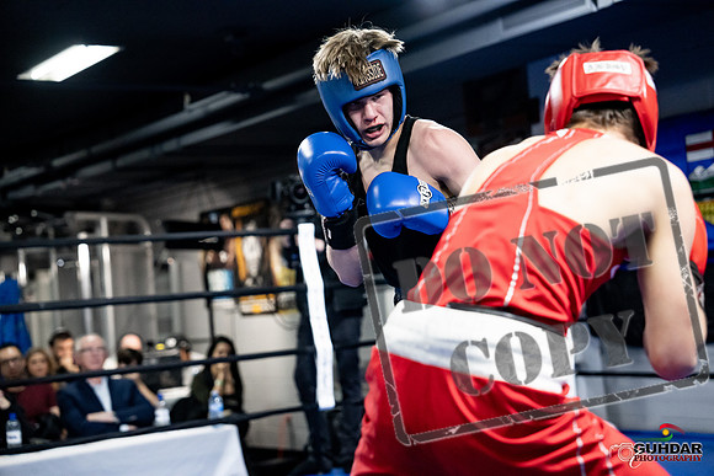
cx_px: 357
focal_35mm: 70
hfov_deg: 28.8
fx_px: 1389
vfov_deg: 19.5
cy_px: 238
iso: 8000
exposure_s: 1/1000
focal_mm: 70
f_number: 2.8
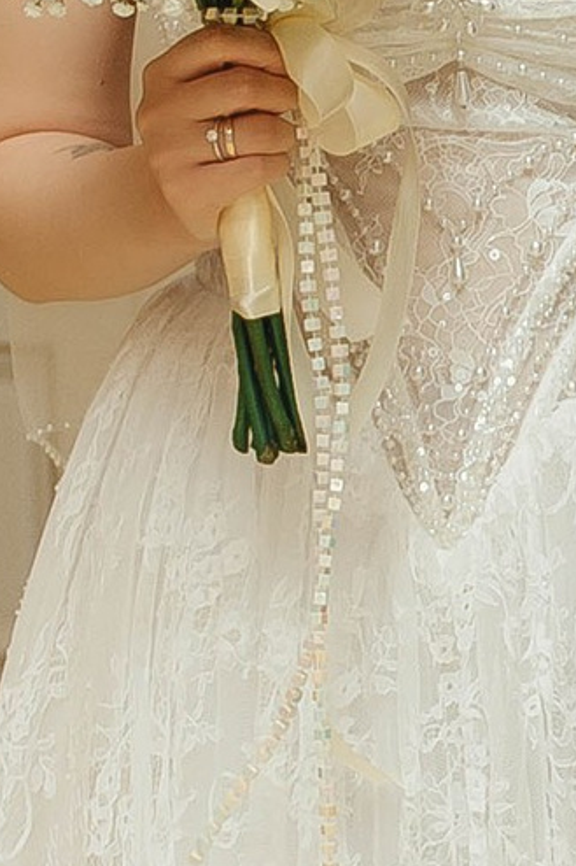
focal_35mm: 280
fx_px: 6724
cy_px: 319
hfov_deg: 4.9
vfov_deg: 7.4
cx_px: 984
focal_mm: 24
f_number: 2.8
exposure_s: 1/250
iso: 100
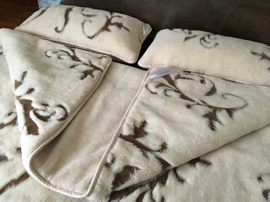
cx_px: 135
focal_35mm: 29
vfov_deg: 48.2
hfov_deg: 61.7
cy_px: 101
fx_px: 226
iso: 200
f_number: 2.2
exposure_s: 1/33
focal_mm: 4.15
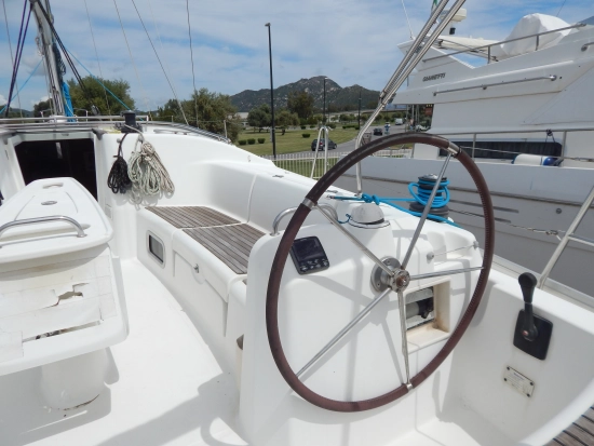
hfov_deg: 73.9
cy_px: 223
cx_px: 297
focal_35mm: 23
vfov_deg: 58.9
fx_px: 395
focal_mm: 4
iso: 125
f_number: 6
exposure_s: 1/1500
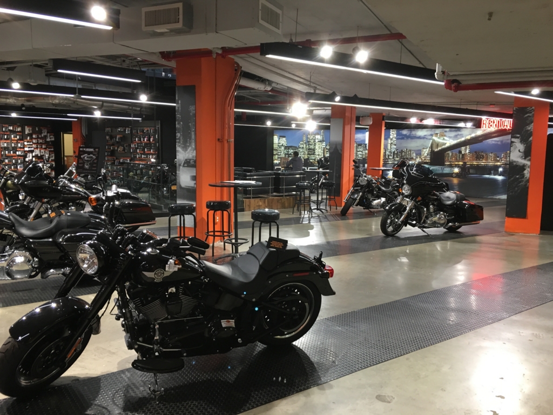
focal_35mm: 29
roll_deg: -1.1
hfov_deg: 61.7
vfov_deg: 48.2
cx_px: 276
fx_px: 463
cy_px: 208
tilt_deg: -6.3
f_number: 2.2
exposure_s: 1/30
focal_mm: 4.15
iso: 80
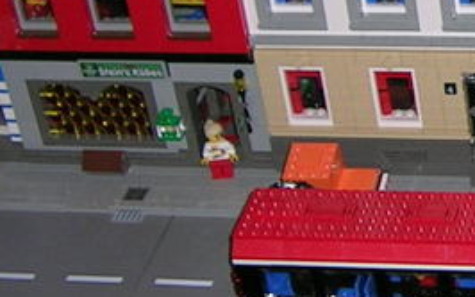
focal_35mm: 143
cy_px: 63
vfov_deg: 9.1
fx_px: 1850
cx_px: 757
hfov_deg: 13.6
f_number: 2.8
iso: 50
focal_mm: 5.4
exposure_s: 1/60.1
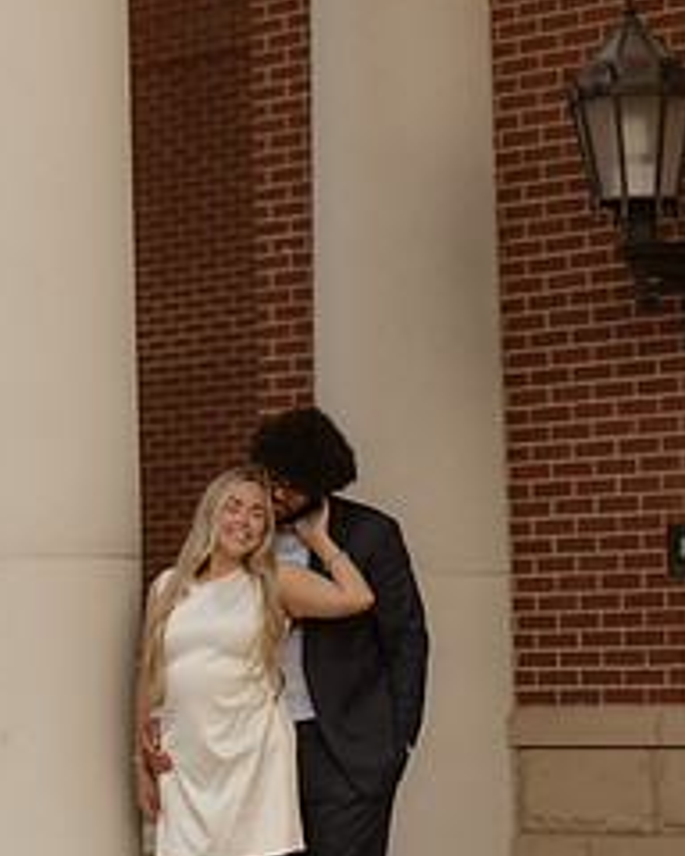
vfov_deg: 14.5
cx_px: 400
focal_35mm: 132
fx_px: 3345
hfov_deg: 11.7
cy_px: 185
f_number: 1.4
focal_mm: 50
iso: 250
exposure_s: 1/250
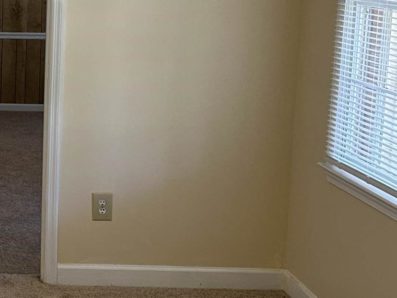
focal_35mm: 89
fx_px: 1021
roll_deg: -2.0
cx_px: -76
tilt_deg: -8.0
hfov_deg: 20.6
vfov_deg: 16.6
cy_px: 99
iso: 160
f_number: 1.78
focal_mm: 6.86
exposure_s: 1/120
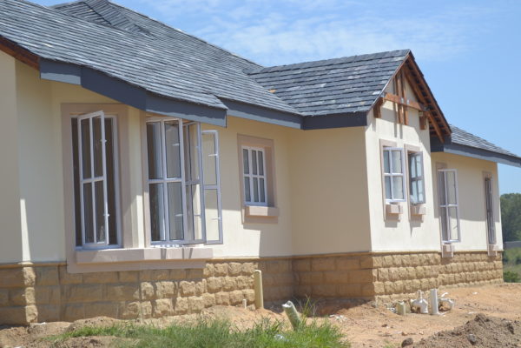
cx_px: 260
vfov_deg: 16.6
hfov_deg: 24.6
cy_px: 174
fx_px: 1194
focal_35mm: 82
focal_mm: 55
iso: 100
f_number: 7.1
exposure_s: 1/200
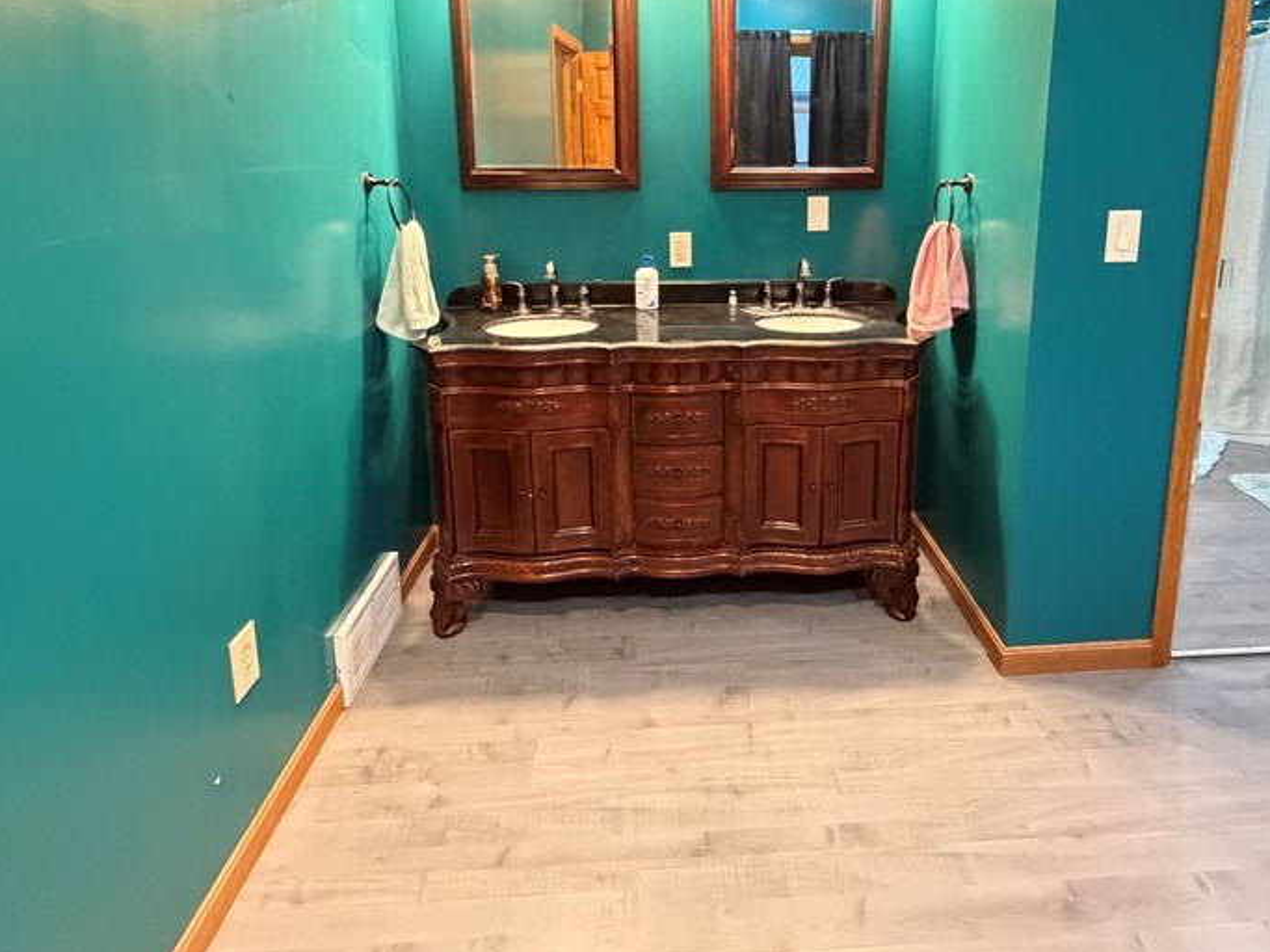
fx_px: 770
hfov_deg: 78.7
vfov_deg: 61.3
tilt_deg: -11.1
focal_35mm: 21
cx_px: 710
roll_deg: +0.0
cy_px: 292
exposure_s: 1/60
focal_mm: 2.22
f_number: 2.2
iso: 1000
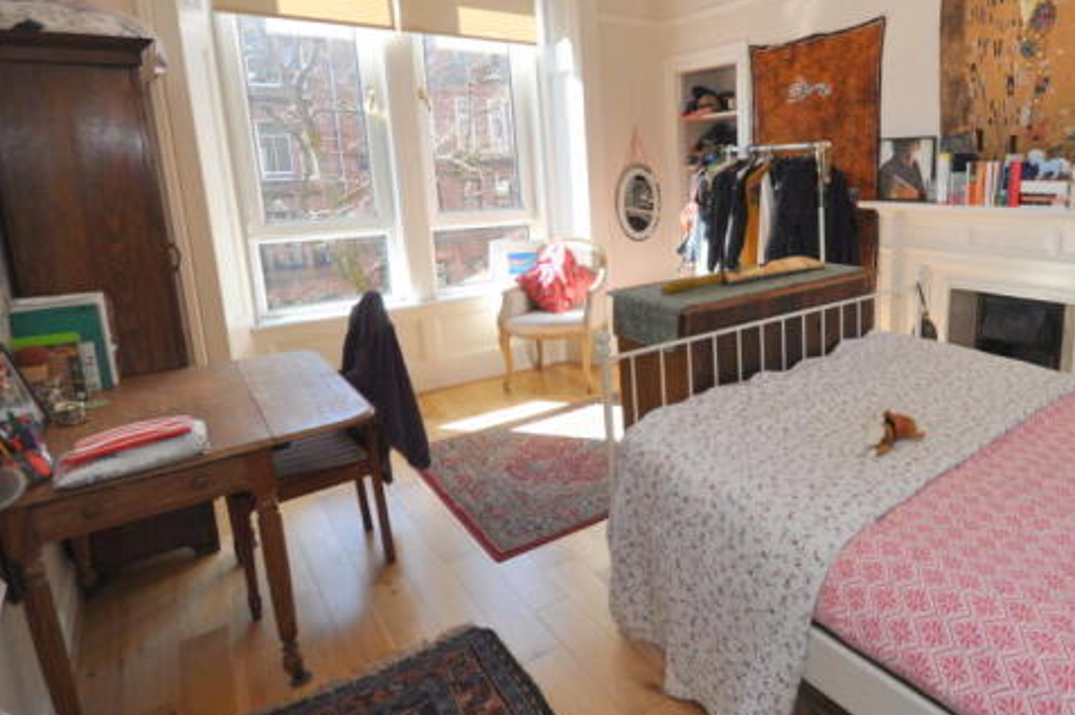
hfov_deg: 74.5
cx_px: 717
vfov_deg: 55.2
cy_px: 284
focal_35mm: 23
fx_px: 677
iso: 360
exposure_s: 1/125
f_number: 5.6
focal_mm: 11
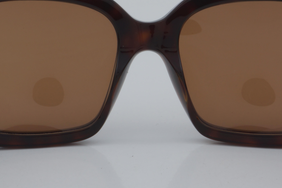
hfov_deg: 16.9
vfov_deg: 11.3
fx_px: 948
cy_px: 63
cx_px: 147
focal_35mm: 121
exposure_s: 1/4
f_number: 32
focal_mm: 50
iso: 100
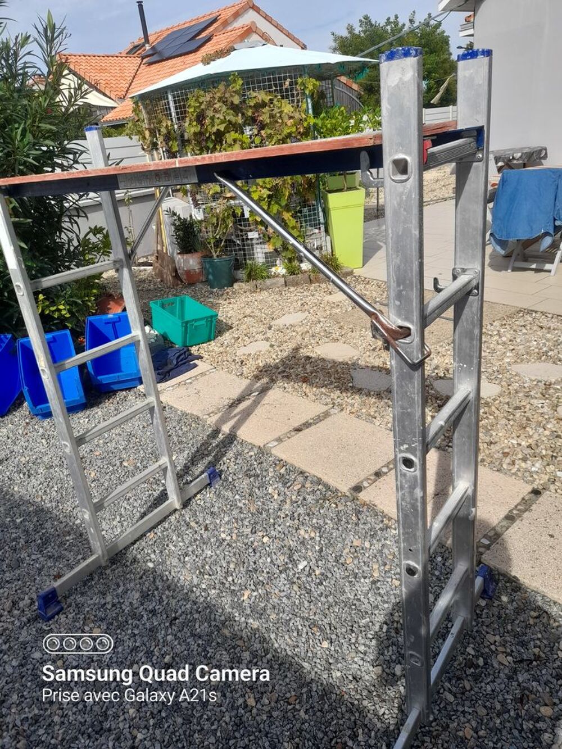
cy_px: 374
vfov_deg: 69.4
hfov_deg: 54.9
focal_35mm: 25
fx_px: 541
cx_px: 281
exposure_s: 1/736
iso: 20
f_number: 2
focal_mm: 4.6
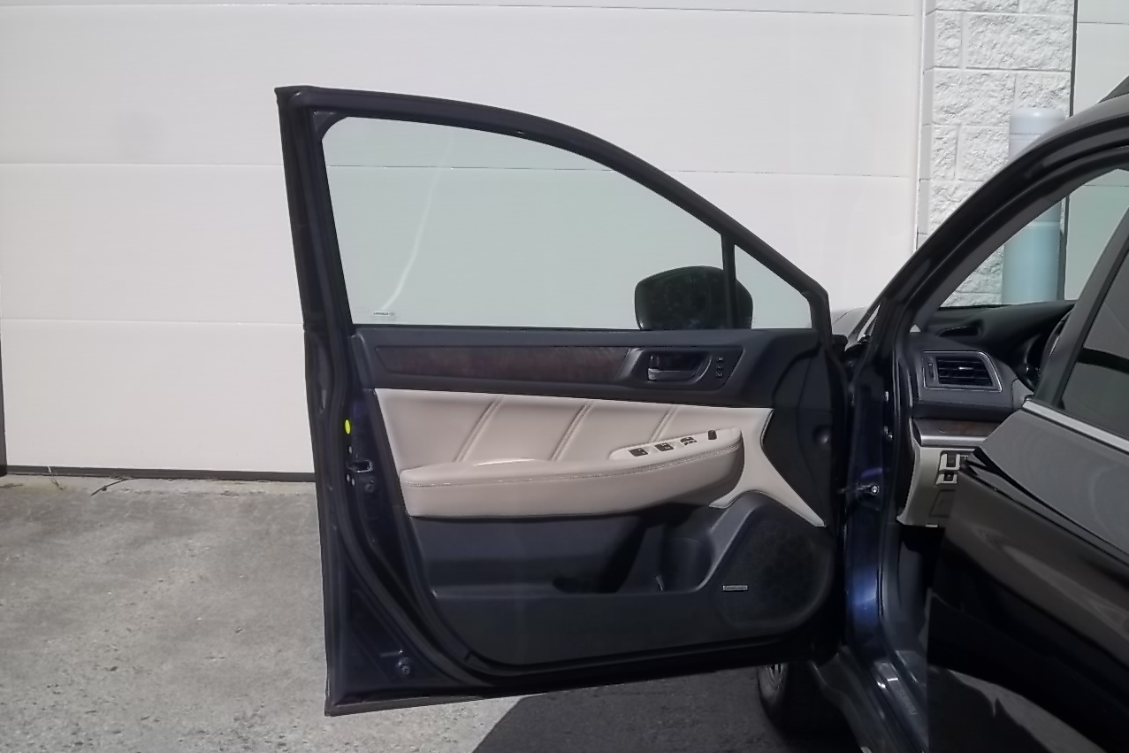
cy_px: 373
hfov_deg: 40.3
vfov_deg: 27.5
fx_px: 1536
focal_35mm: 49
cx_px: 564
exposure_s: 1/250
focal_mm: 8.3
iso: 64
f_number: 10.28
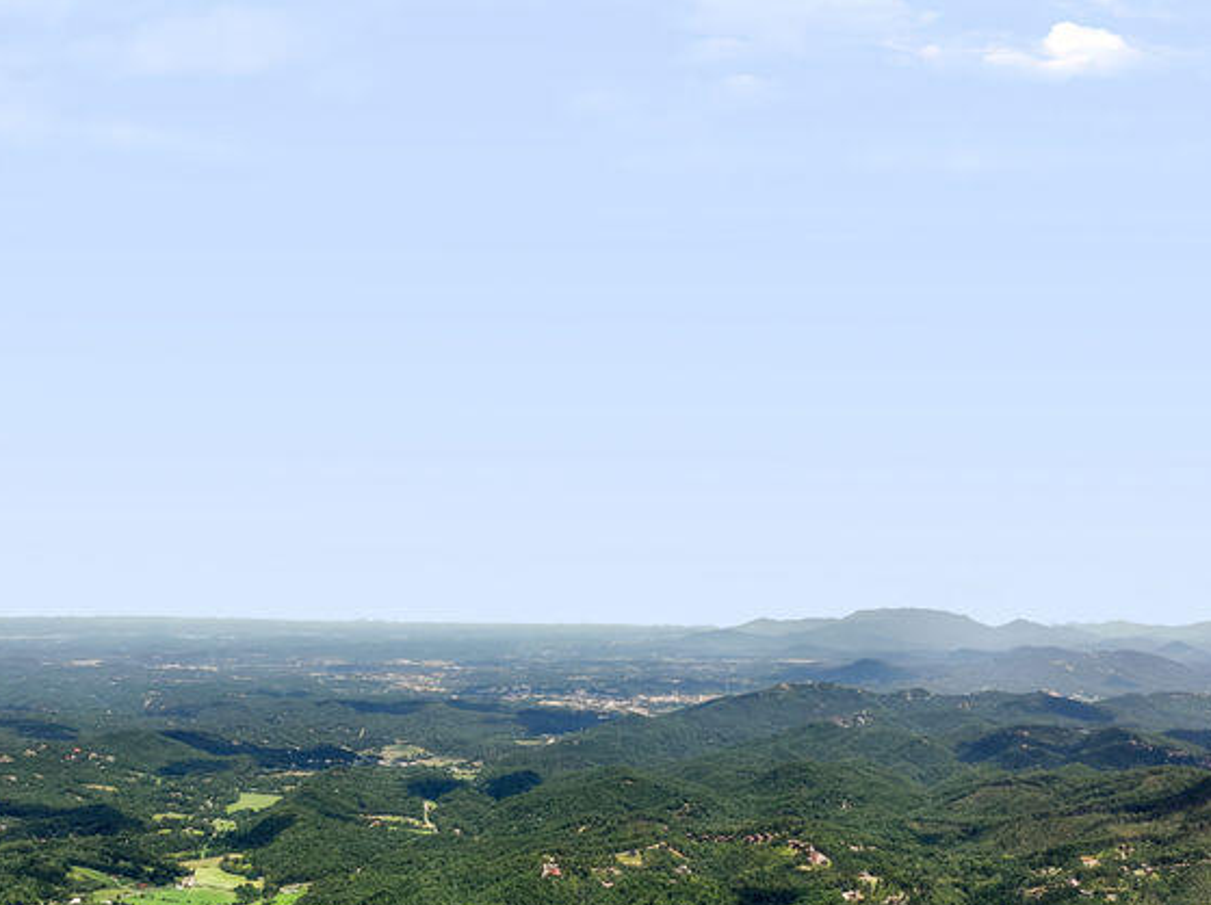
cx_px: 529
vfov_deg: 32.6
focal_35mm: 44
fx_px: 1538
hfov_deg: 42.9
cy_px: 588
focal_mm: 12.29
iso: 100
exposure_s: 1/60
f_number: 2.8
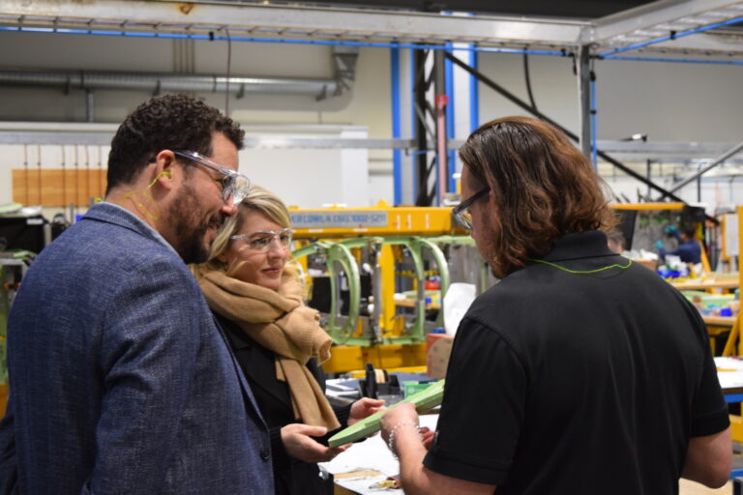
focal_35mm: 60
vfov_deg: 22.6
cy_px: 248
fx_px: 1238
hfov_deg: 33.4
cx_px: 372
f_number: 4.8
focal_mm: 40
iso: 1600
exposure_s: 1/60
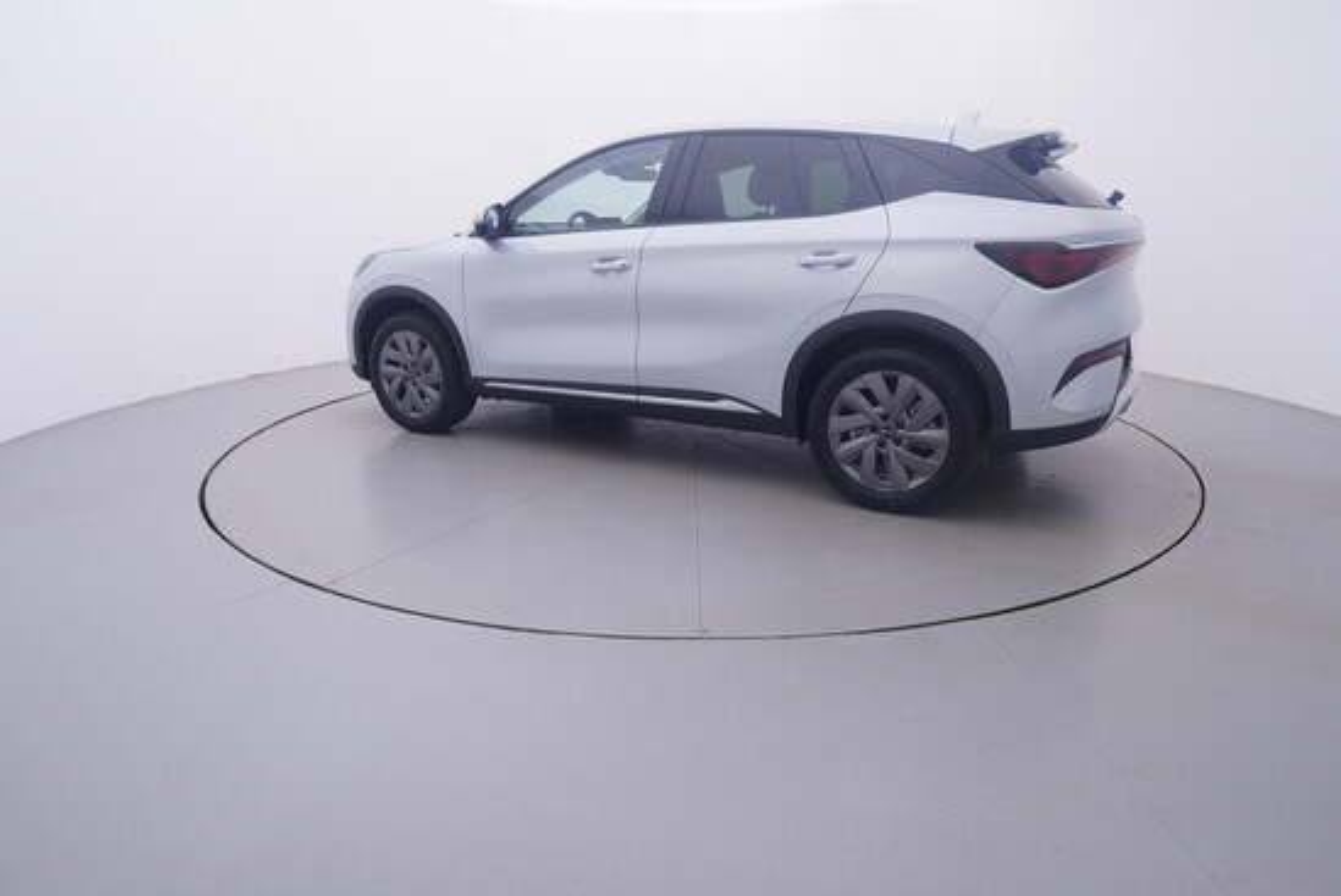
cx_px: 670
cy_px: 448
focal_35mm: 22
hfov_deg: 77.3
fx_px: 839
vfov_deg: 56.2
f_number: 5
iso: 200
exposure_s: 1/80
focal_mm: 15
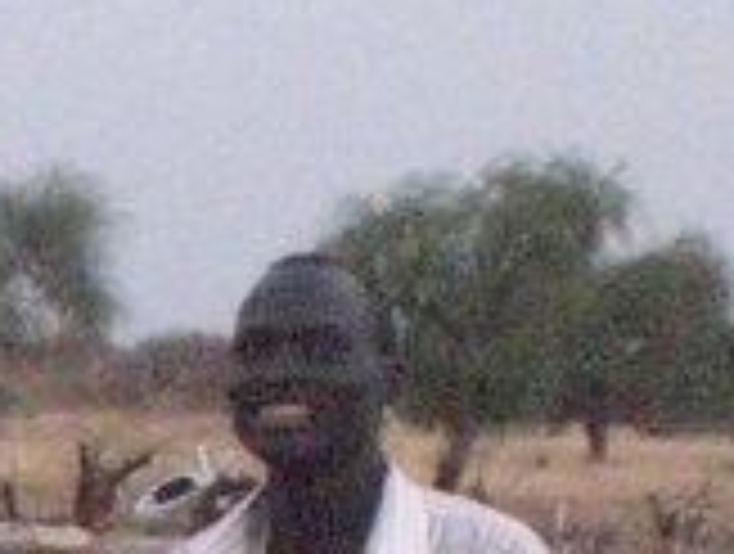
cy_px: 914
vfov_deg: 6.2
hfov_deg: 7.9
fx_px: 5058
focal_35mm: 238
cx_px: -838
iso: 800
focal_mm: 6.3
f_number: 3.1
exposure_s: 1/60
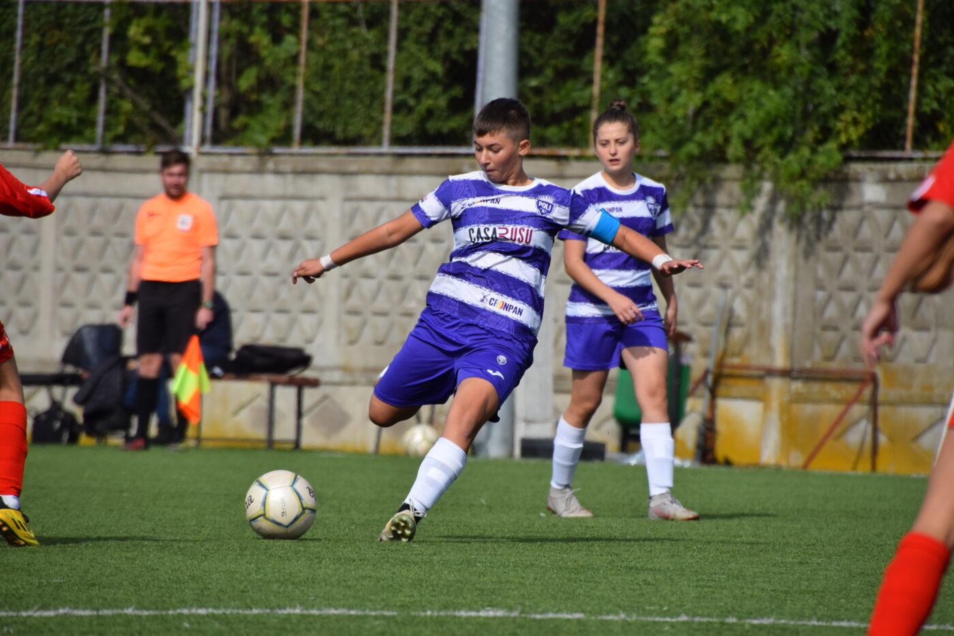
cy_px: 318
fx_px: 11923
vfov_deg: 3.1
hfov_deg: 4.6
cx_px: 477
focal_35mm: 450
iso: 400
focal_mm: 300
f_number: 7.1
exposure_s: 1/1600
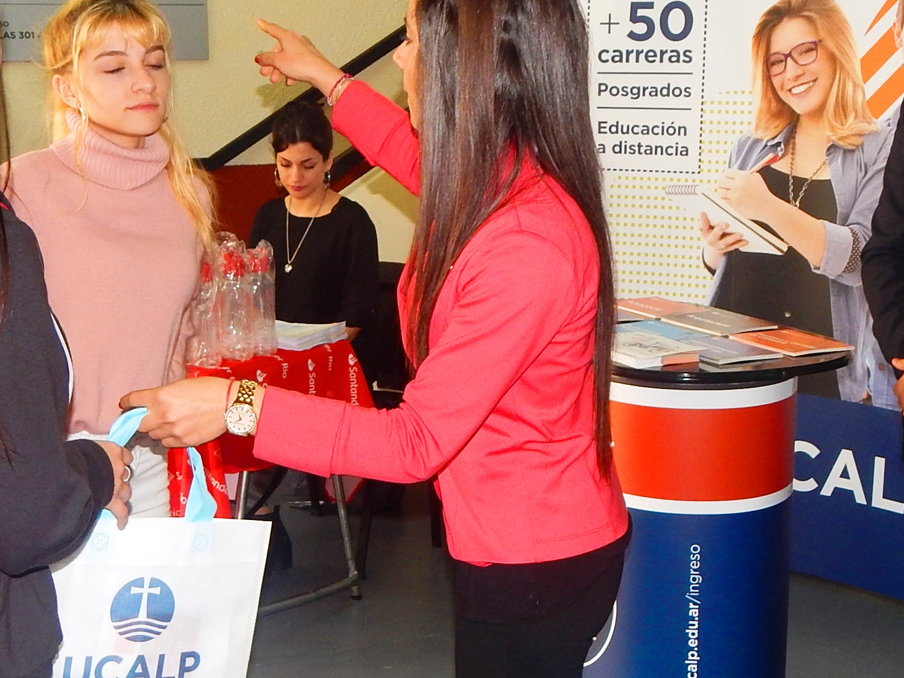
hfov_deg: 31.6
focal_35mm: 61
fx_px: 1593
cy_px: 388
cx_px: 385
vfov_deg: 24.0
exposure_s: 1/30
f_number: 3.2
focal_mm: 5.1
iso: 200
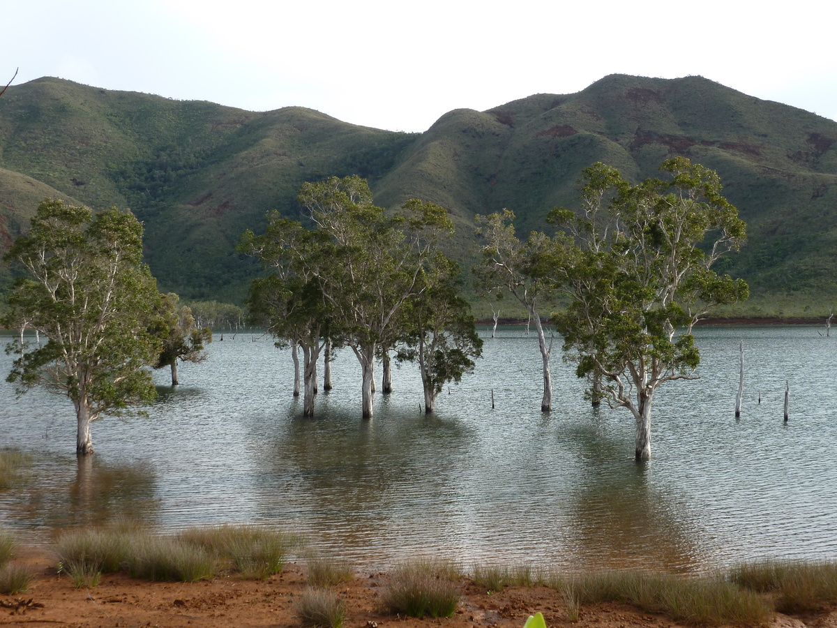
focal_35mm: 52
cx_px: 418
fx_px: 1257
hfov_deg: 36.8
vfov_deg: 28.0
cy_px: 314
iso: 80
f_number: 3.8
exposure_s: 1/200
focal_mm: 8.5
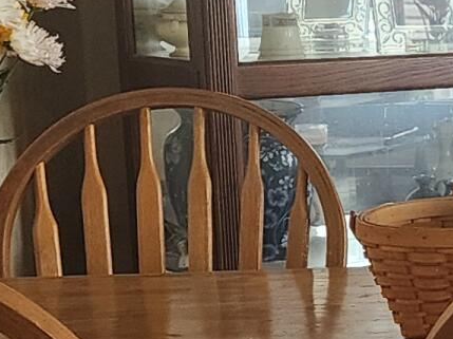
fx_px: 2105
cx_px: 1018
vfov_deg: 9.2
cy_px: 266
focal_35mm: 161
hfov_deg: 10.8
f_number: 1.8
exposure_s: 1/180
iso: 200
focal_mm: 6.4
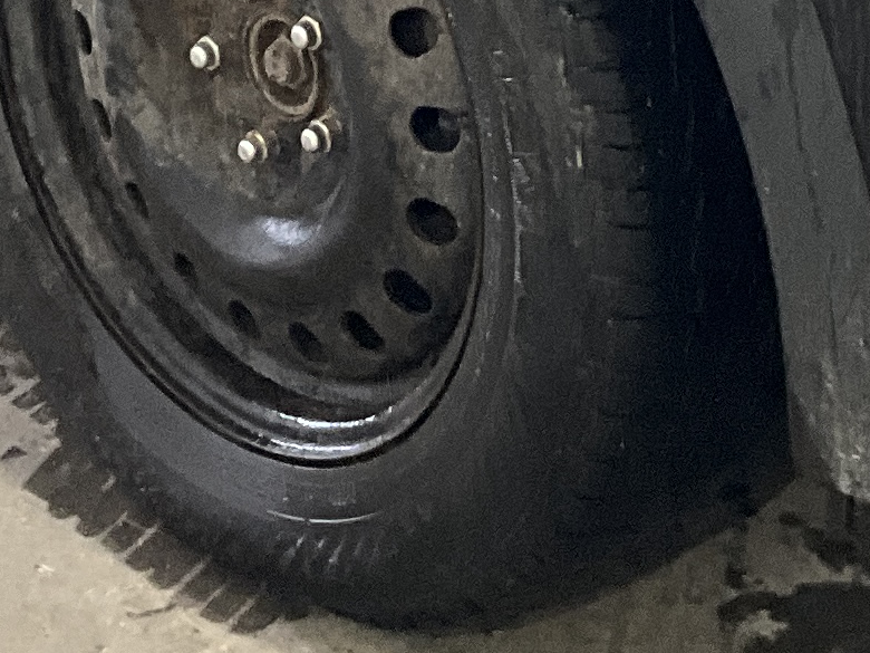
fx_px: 3770
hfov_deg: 13.2
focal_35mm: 150
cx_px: 499
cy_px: -640
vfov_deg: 9.3
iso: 125
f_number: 1.8
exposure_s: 1/60
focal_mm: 3
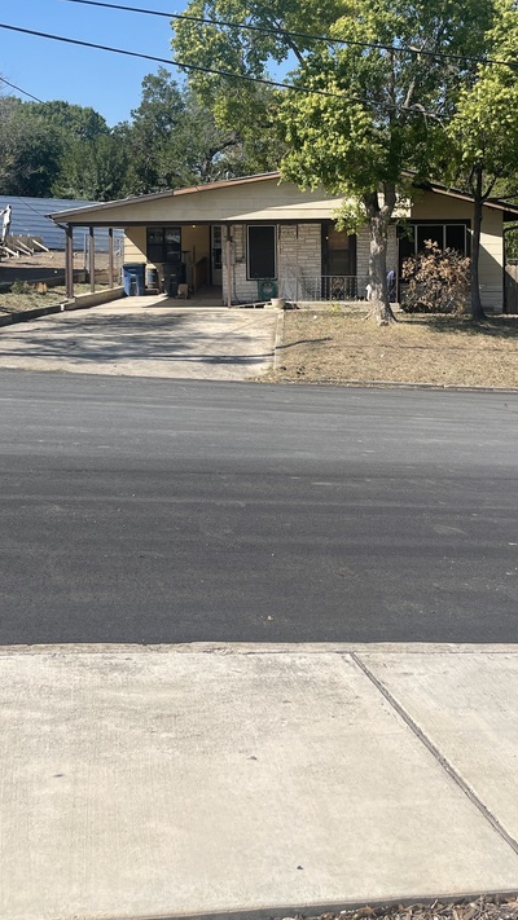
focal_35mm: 43
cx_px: 302
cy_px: 296
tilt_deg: -2.9
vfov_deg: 46.5
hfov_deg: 27.7
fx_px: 1050
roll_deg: -0.7
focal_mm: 5.1
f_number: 1.6
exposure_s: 1/3559
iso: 32
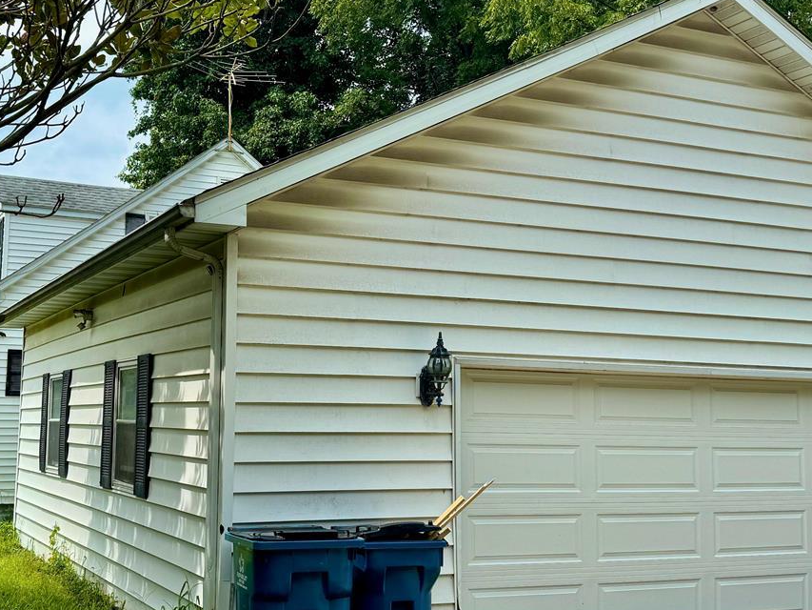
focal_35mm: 45
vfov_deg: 32.2
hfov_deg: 41.6
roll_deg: -0.9
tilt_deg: +3.7
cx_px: 279
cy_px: 306
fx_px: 1056
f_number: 1.78
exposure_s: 1/3597
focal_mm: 6.76
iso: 80
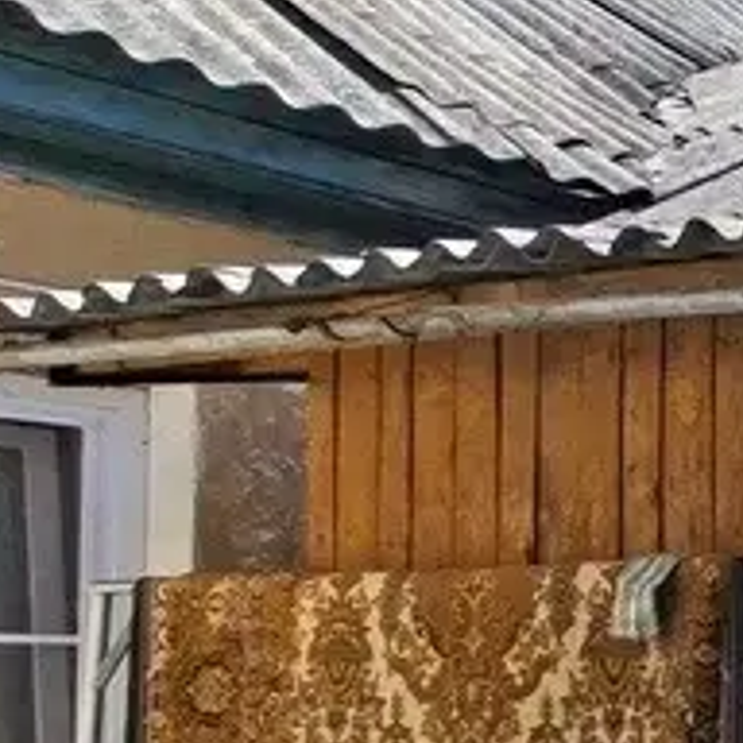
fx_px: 1457
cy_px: 639
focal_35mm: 60
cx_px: 1923
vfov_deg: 27.8
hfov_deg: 13.8
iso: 40
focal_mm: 1.74
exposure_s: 1/853
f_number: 2.2
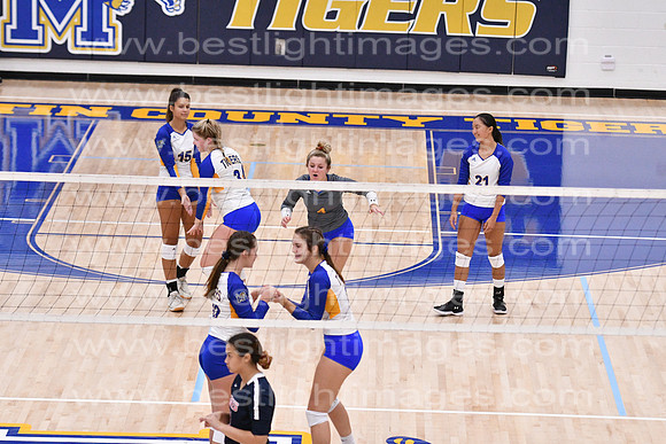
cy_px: 222
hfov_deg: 13.4
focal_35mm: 153
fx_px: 2831
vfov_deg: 9.0
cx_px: 333
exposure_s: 1/1000
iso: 6400
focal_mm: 102
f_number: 3.2
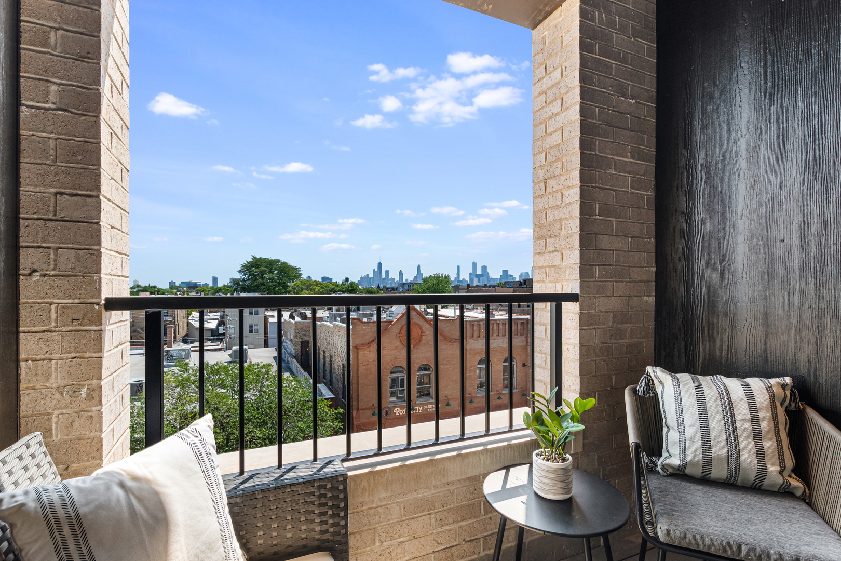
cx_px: 420
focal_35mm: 16
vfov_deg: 73.7
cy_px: 280
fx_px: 374
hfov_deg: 96.7
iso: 320
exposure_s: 1/1250
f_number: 9
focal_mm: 11
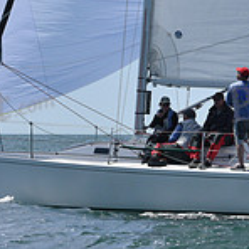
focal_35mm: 260
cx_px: 143
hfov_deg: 6.7
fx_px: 2116
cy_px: 14
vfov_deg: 6.7
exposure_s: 1/800
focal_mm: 78
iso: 400
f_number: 9
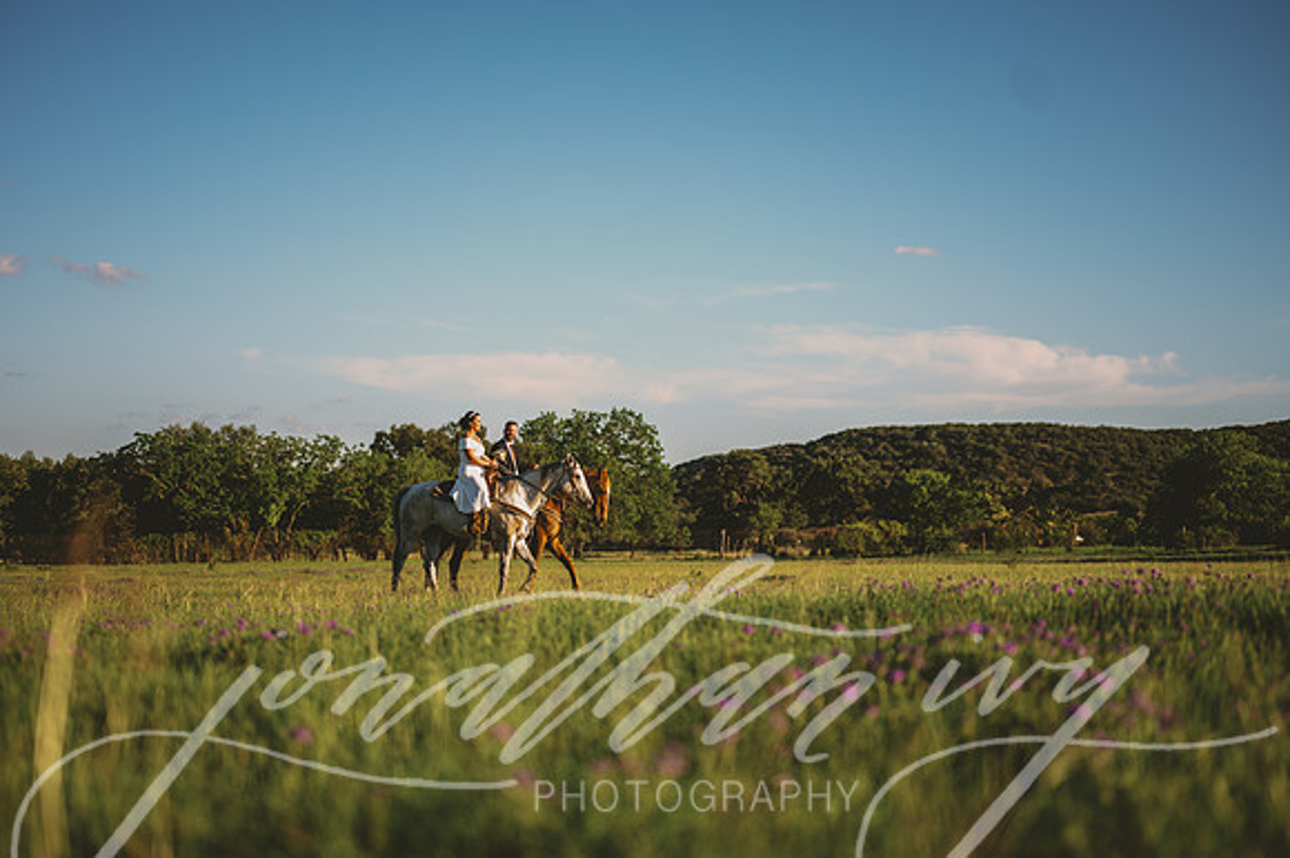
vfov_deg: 26.0
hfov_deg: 38.2
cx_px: 645
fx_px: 1861
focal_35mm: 52
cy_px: 429
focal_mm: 50
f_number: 2
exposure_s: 1/2000
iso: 80
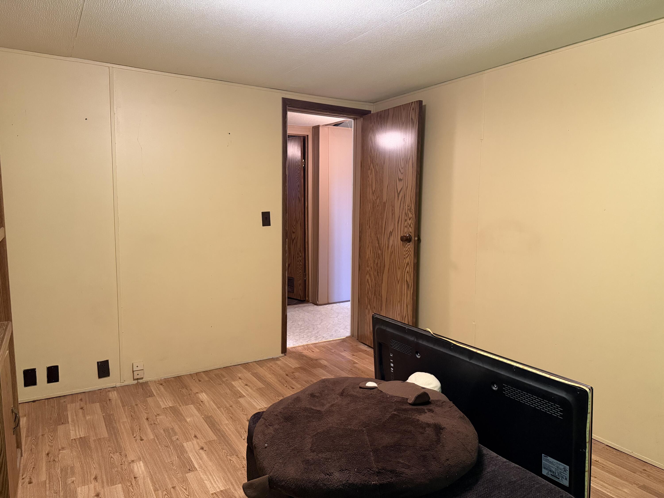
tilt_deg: -6.3
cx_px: 332
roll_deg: +0.1
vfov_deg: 56.8
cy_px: 249
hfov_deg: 71.6
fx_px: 460
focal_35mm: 24
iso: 640
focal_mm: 6.76
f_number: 1.78
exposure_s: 1/60
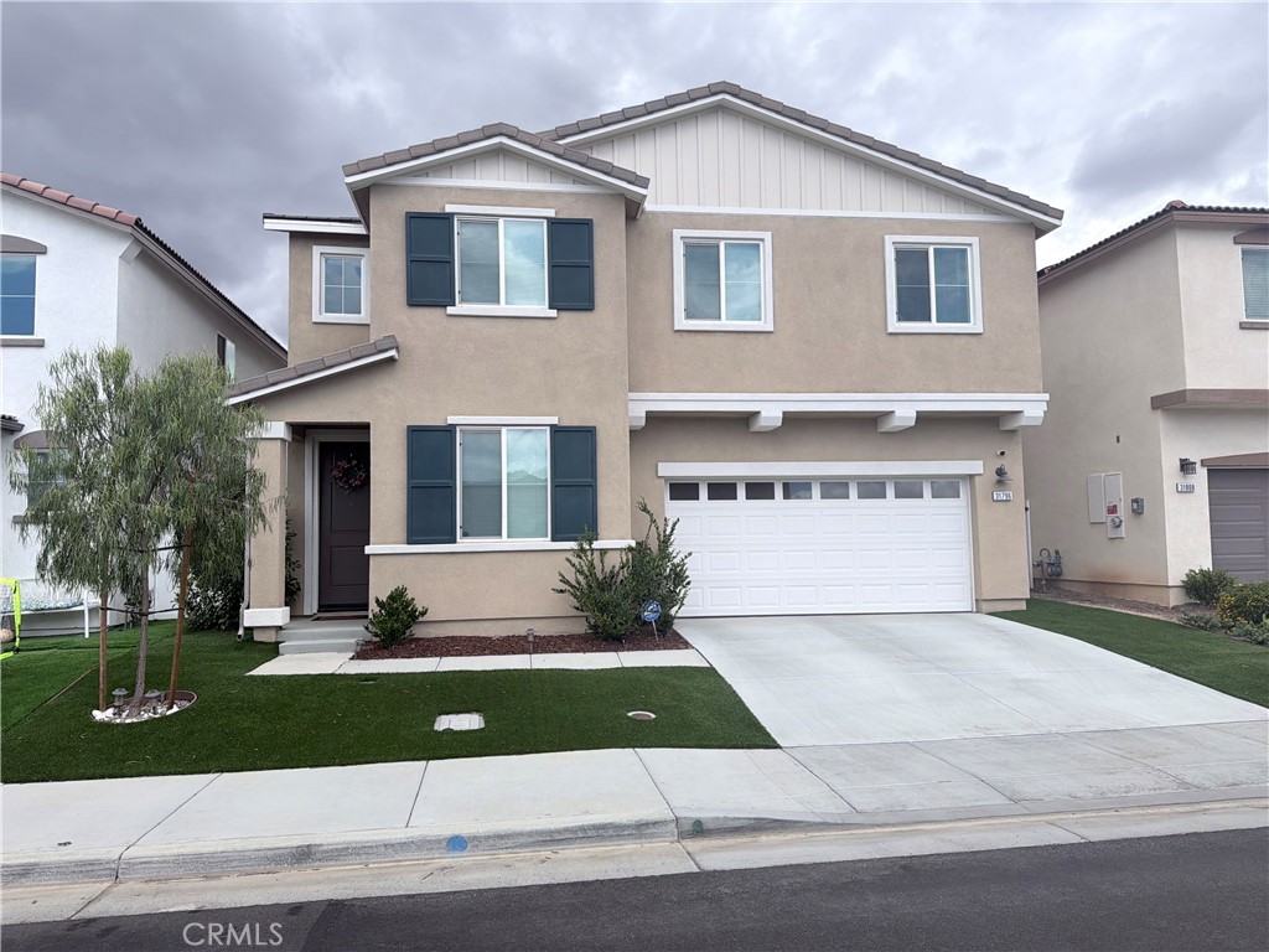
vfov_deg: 56.8
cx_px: 634
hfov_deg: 71.6
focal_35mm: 24
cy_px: 476
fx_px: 880
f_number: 1.78
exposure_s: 1/2907
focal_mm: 6.76
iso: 80
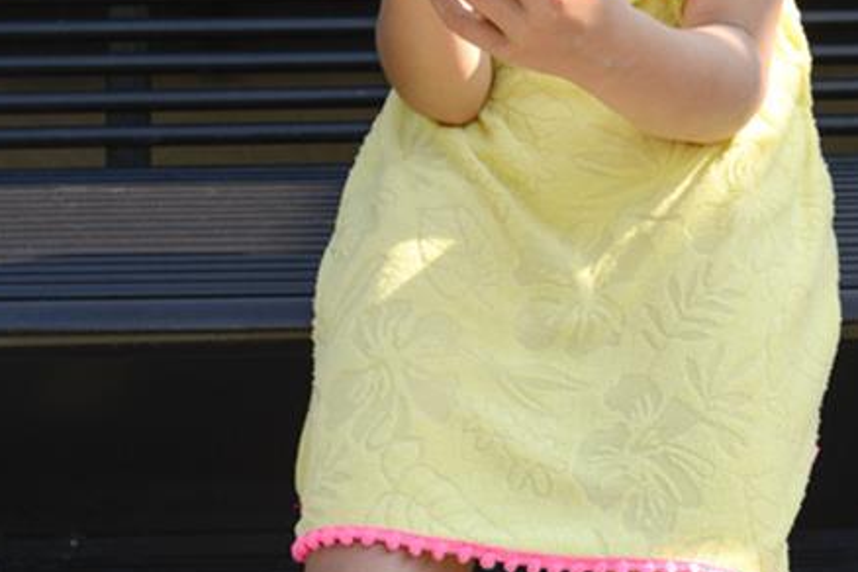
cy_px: -153
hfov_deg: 19.4
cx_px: 682
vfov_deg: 12.8
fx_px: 2478
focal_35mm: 104
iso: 400
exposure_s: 1/640
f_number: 6.3
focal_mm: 38
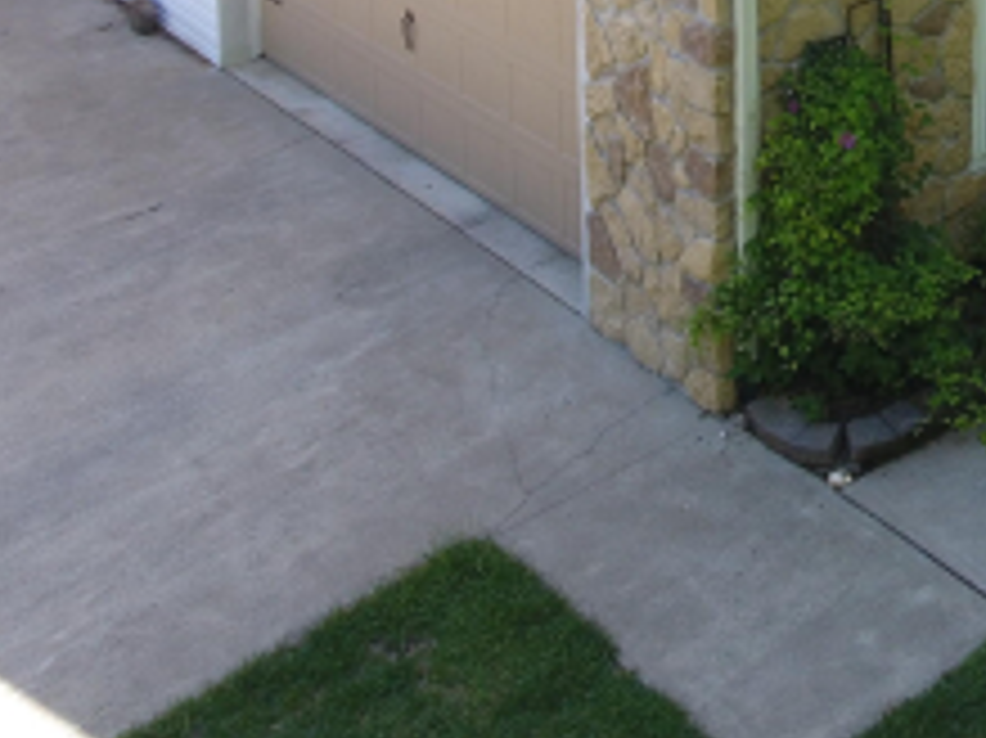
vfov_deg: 20.6
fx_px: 1737
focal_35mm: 61
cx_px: 1114
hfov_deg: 28.5
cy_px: -360
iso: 100
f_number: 2.8
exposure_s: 1/176
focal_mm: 3.61
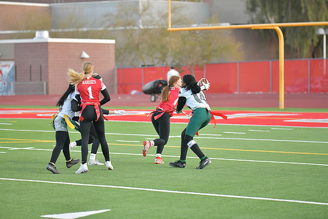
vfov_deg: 9.8
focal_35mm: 140
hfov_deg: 14.7
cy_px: 110
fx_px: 1276
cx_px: 164
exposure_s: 1/3200
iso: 2800
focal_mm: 140
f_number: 2.8
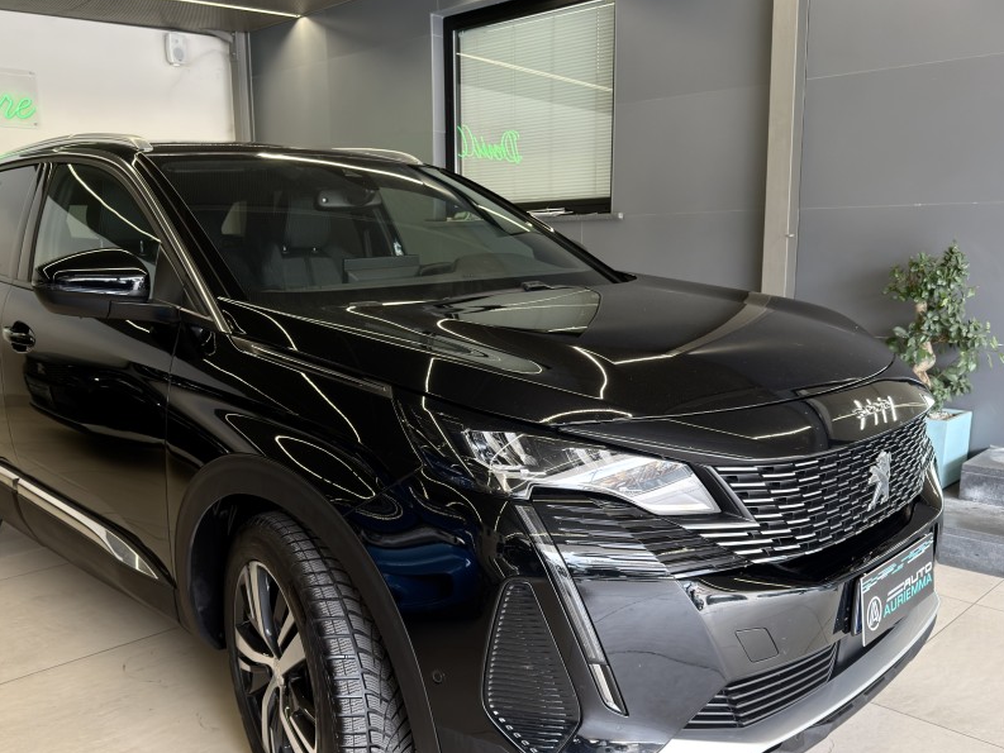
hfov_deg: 58.3
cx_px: 463
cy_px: 414
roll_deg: +1.3
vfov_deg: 45.4
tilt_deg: -10.9
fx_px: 899
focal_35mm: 31
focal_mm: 6.76
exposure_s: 1/95
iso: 160
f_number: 1.78
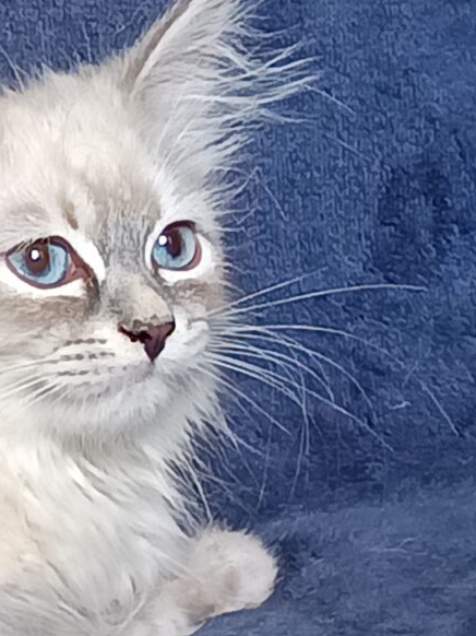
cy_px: 309
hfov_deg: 40.8
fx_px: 605
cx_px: 82
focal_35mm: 33
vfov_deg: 55.4
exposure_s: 1/50
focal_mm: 5.31
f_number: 1.7
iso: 979
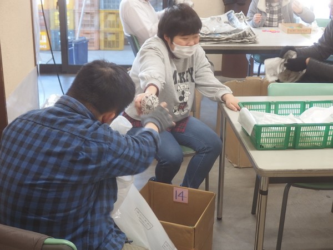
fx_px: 539
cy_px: 125
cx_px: 166
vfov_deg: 26.1
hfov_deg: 34.3
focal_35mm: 56
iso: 100
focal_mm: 10
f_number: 2.2
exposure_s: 1/15
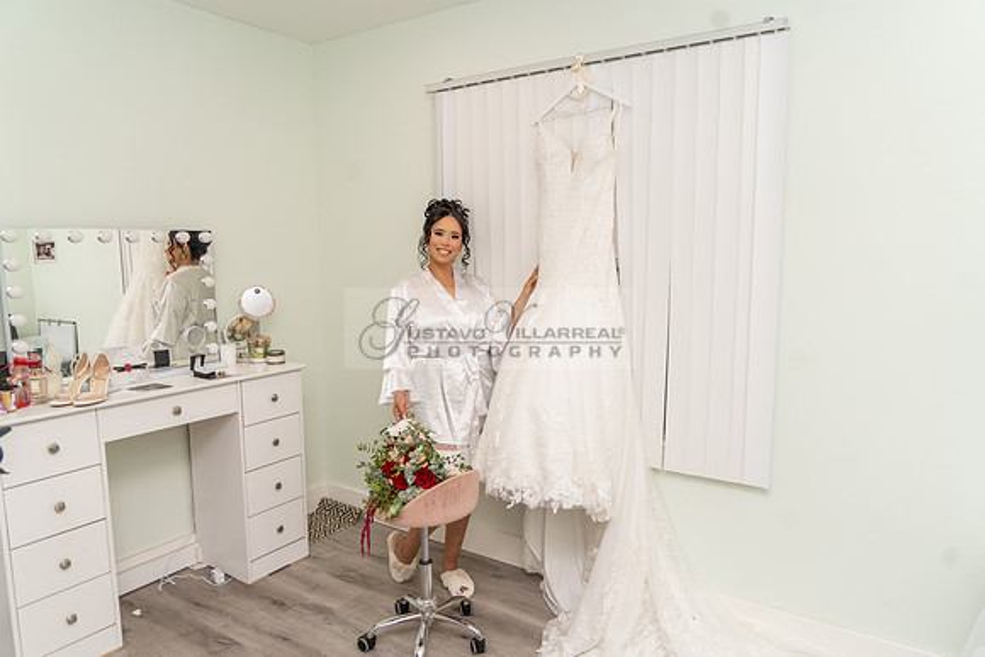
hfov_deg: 73.7
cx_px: 492
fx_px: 657
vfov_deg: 53.2
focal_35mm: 24
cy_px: 328
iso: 640
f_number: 4.5
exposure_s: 1/160
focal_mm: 24
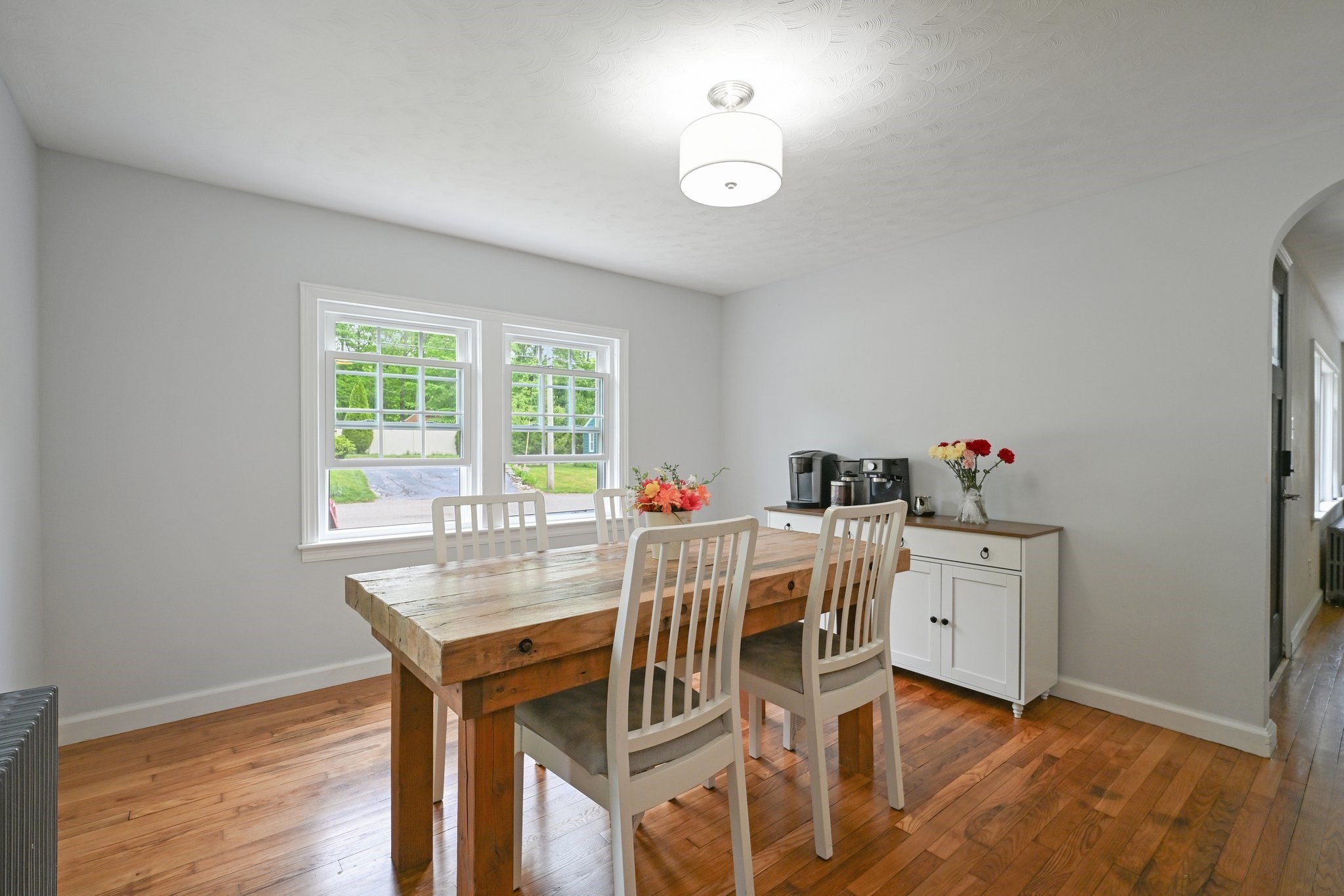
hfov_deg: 96.7
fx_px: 597
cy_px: 448
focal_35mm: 16
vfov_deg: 73.7
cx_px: 672
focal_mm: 16
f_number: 8
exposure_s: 1/25
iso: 400
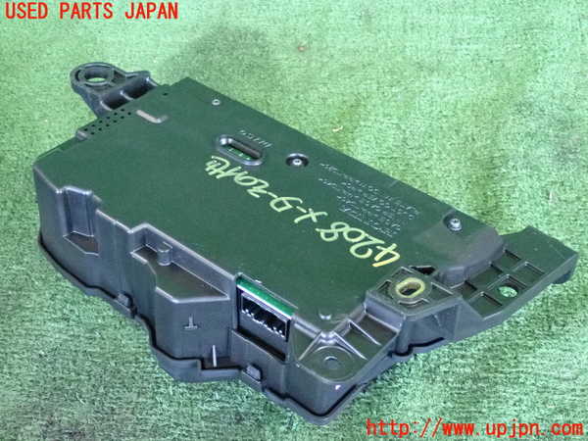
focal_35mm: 54
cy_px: 220
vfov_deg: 27.0
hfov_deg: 35.5
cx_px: 294
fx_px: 917
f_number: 3.3
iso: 5000
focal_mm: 9.65
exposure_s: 1/125
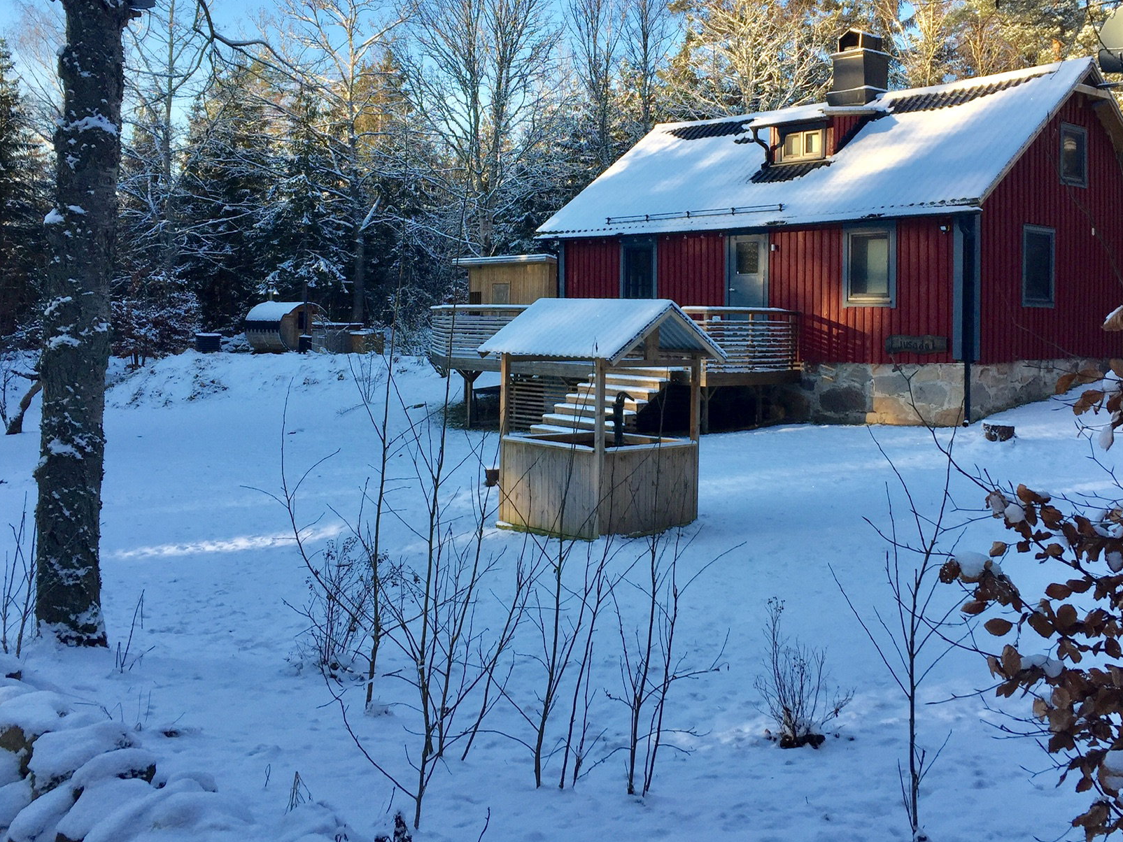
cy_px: 312
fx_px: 1200
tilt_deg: +0.2
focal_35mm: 37
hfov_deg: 50.0
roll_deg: -1.9
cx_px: 621
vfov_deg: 38.4
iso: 32
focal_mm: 4.15
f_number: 2.2
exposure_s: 1/488
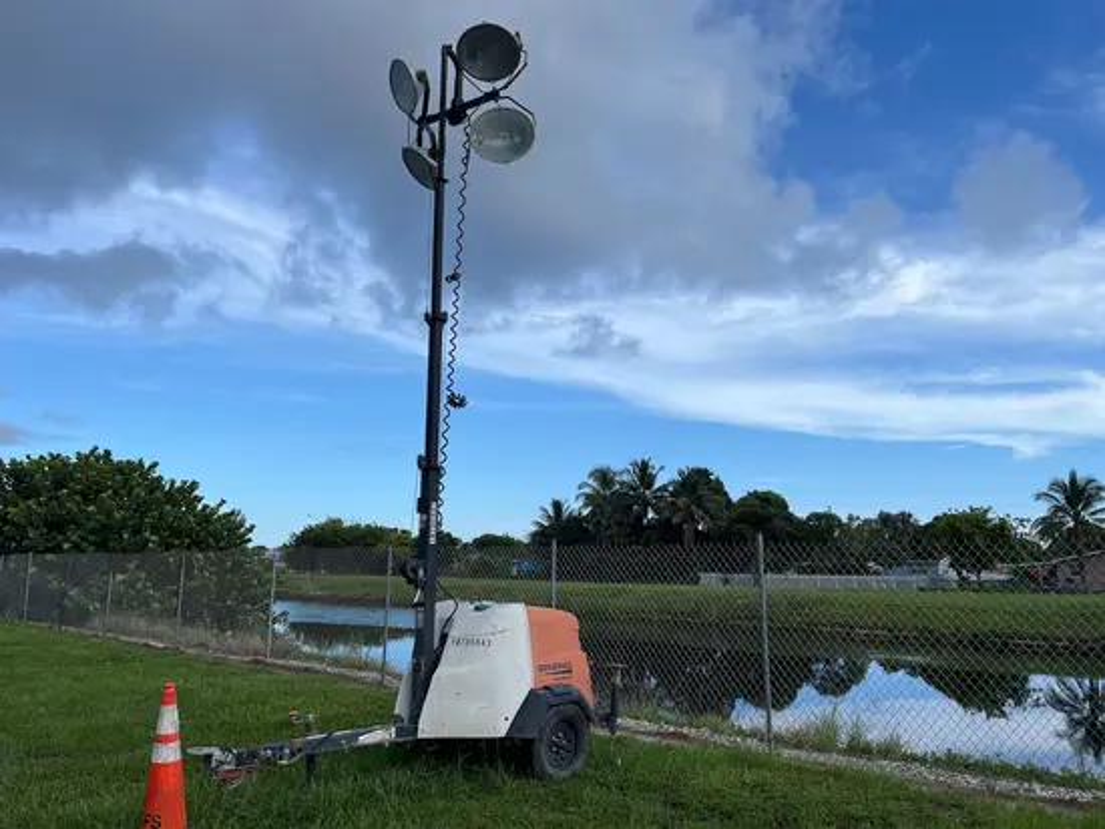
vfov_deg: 53.1
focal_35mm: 26
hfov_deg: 67.3
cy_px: 414
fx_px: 830
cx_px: 552
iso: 50
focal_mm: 5.1
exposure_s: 1/2967
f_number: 1.6
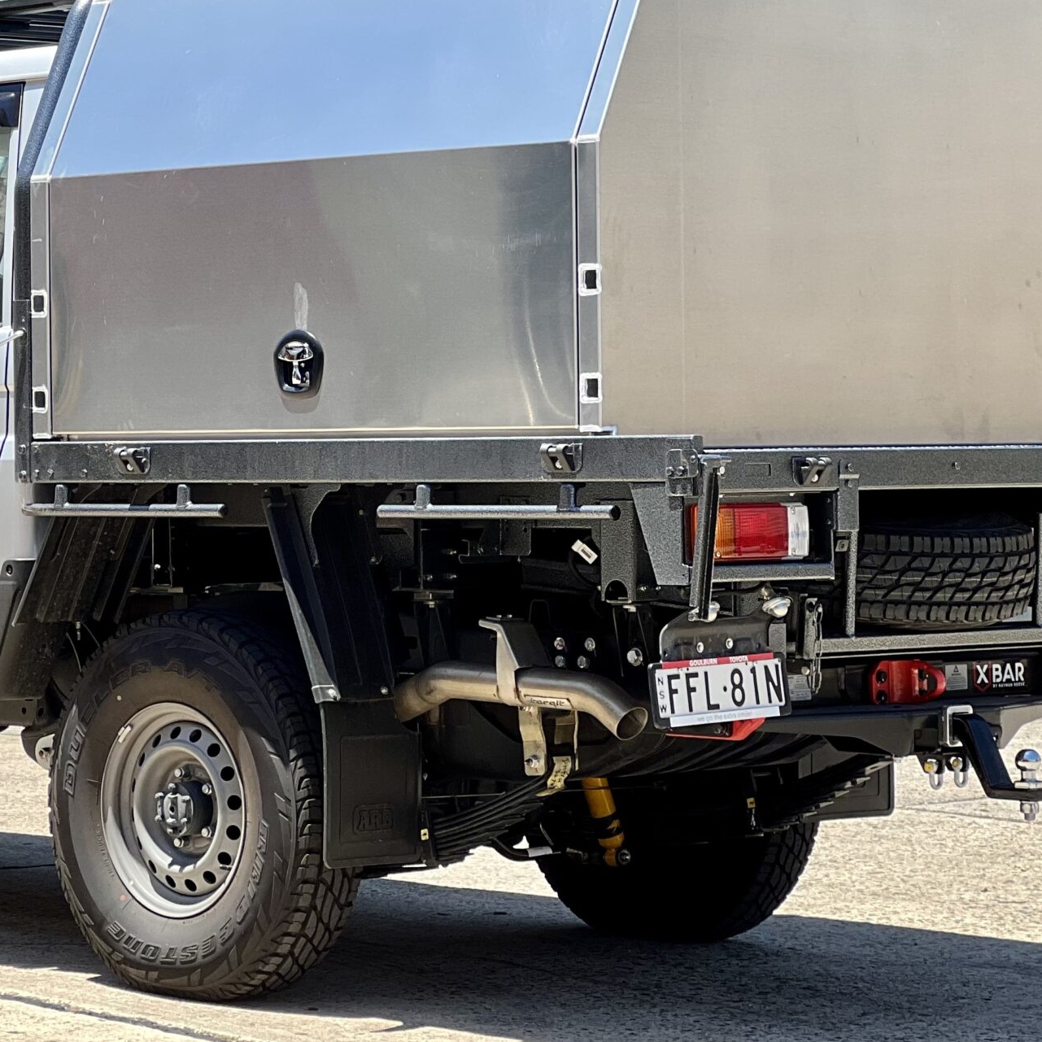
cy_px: 322
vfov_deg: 12.8
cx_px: 225
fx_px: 4632
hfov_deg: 12.8
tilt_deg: +1.3
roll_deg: +1.3
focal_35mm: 136
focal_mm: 9
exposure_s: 1/299
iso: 25
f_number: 2.8
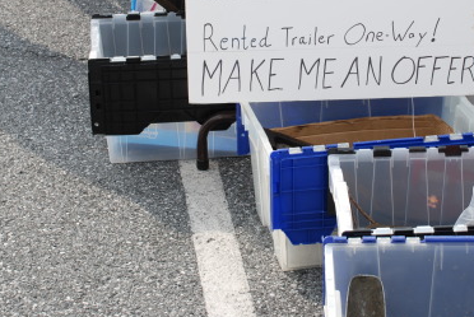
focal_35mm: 103
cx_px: 281
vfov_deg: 13.3
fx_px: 1358
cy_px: 55
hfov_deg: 19.8
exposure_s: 1/200
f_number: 7.1
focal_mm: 40
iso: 100
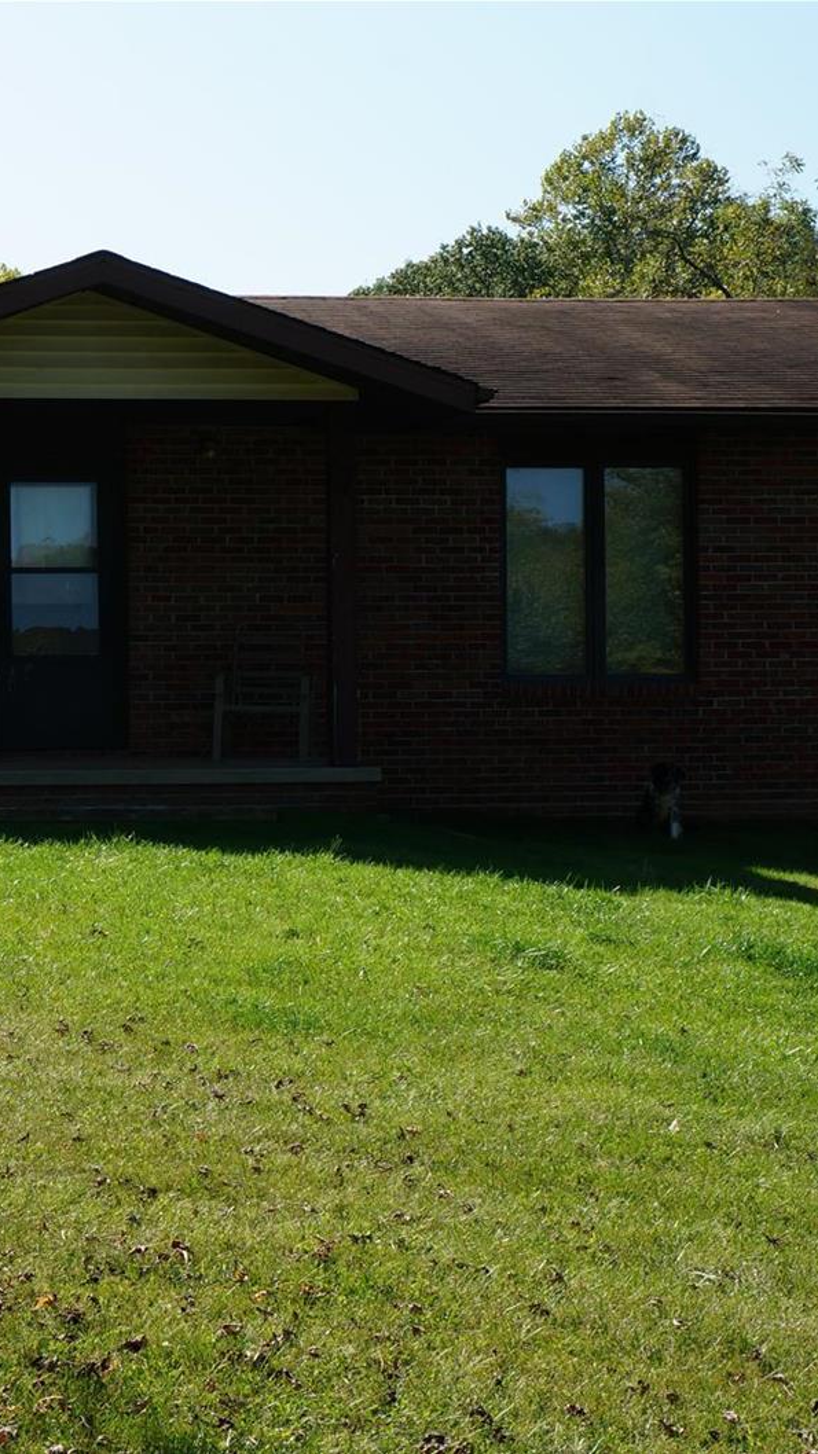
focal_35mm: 69
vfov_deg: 30.7
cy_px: 728
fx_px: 2653
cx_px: 58
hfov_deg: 17.2
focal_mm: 29
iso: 100
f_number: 13
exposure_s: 1/80
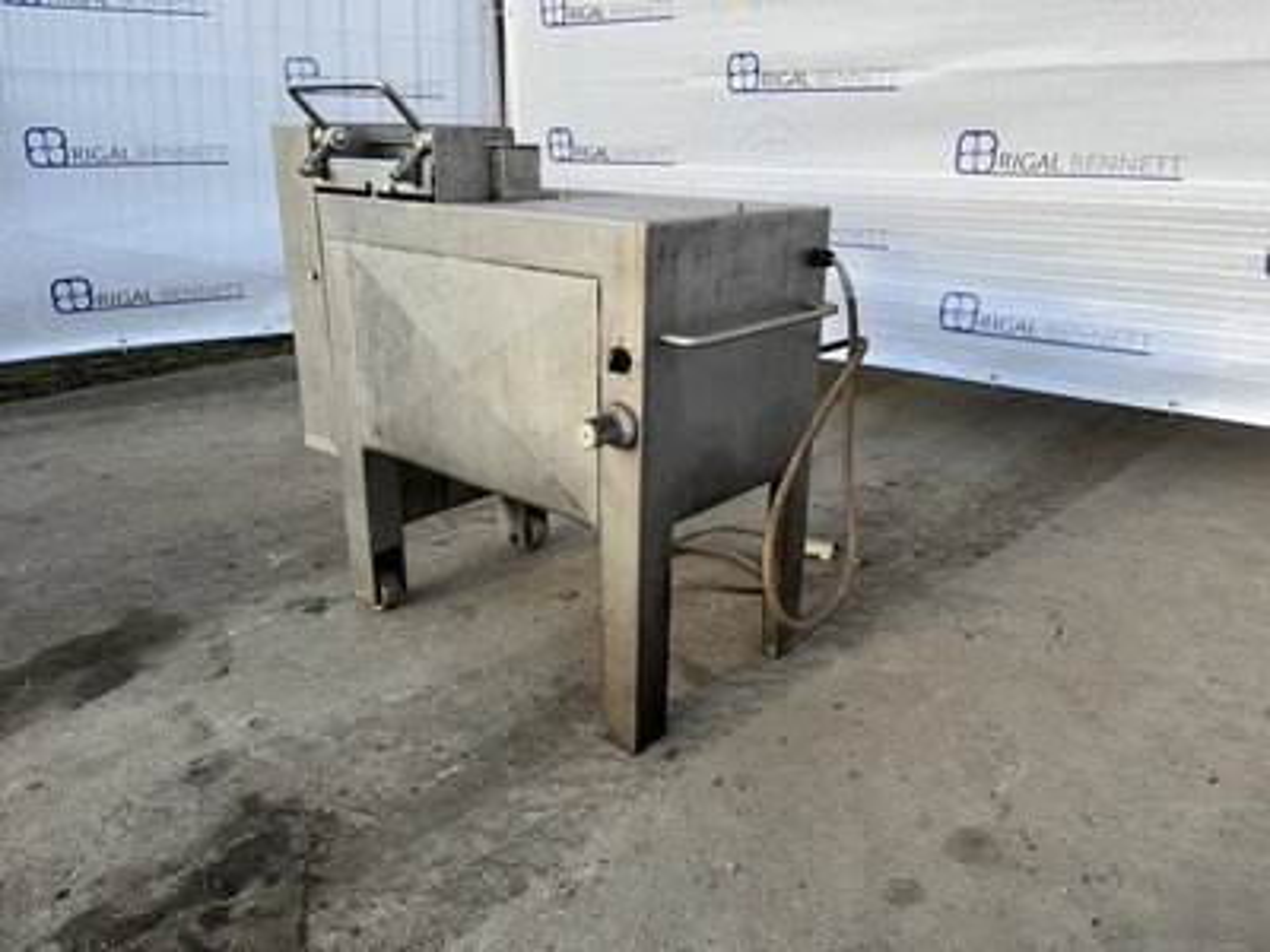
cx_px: 635
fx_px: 954
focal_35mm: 26
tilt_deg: -17.4
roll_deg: -2.8
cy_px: 476
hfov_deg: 67.3
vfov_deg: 53.1
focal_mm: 5.1
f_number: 1.6
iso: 32
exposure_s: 1/522
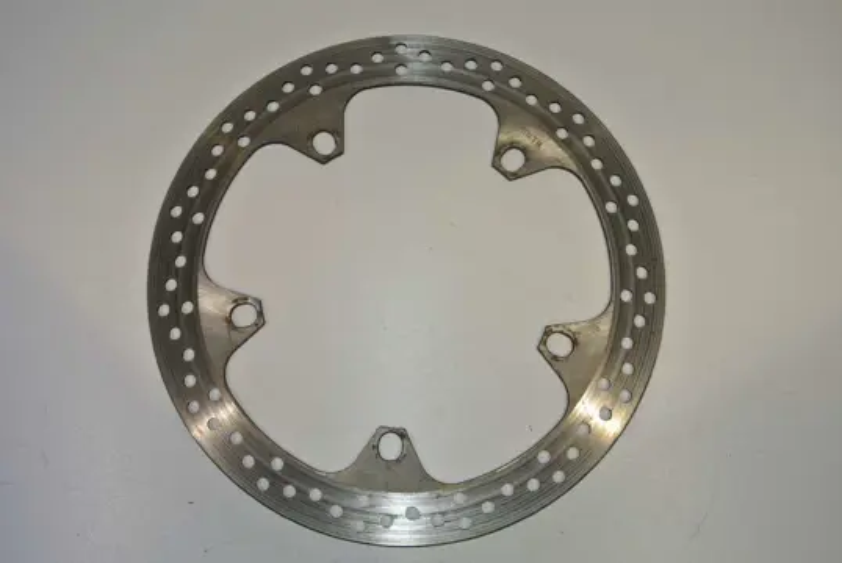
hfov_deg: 51.8
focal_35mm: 37
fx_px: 866
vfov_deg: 36.0
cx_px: 421
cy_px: 282
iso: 200
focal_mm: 14
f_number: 4.5
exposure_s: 1/60
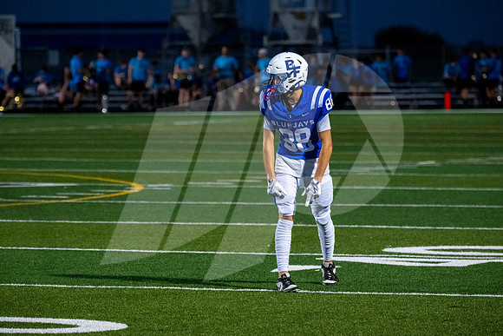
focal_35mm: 275
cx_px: 239
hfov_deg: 7.5
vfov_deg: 5.0
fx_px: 3849
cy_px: 162
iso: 8000
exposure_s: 1/1250
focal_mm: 240
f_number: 5.3
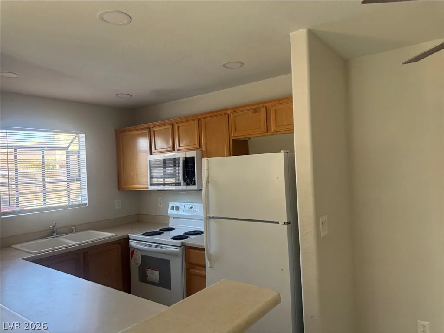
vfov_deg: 56.8
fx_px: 308
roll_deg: +2.3
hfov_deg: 71.6
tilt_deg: +3.8
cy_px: 166
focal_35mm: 24
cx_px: 222
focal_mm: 6.76
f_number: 1.78
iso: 200
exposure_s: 1/179
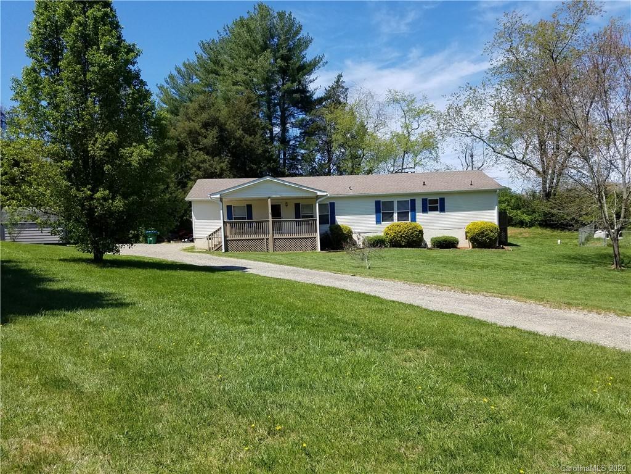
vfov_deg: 53.1
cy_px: 237
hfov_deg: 67.3
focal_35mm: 26
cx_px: 316
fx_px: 474
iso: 50
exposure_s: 1/2184
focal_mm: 4.2
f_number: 1.7
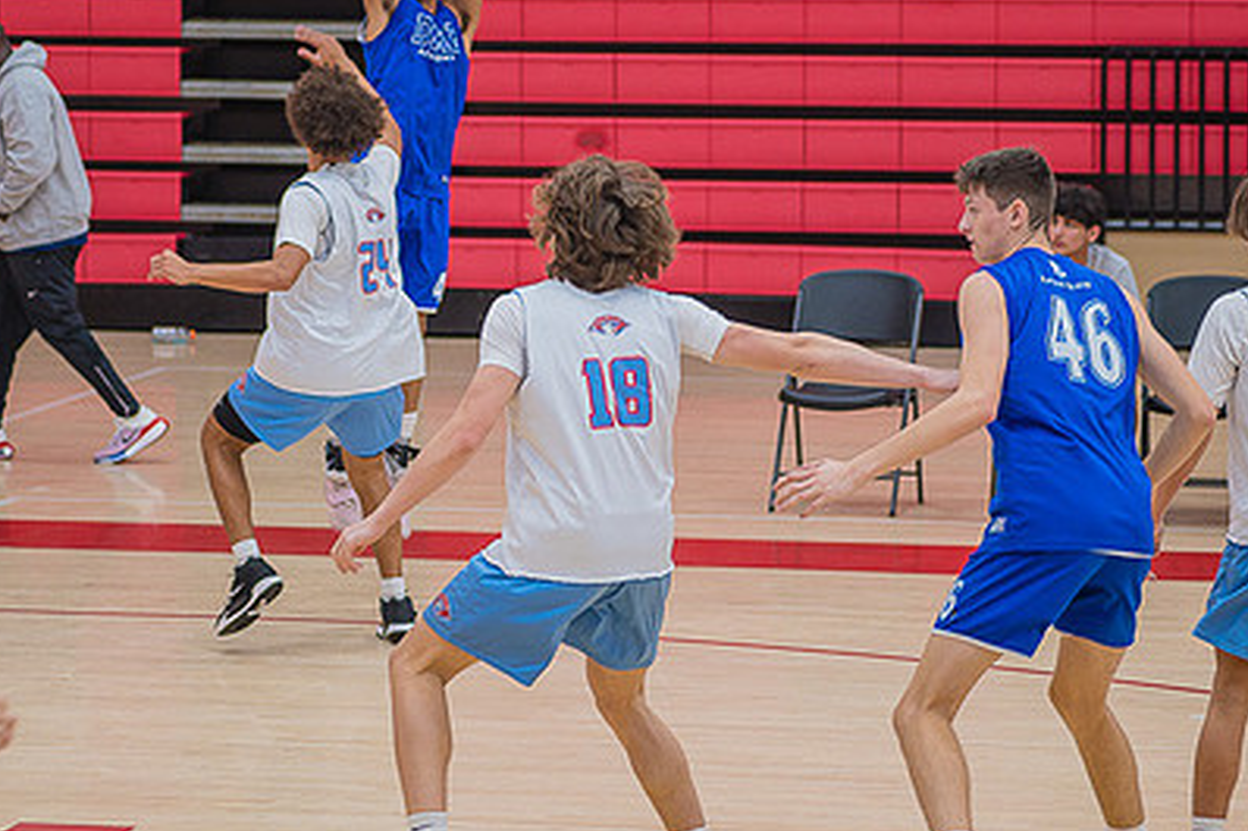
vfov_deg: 7.8
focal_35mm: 175
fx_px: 6064
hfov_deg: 11.8
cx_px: 583
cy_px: 342
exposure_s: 1/250
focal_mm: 120
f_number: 4.8
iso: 1000
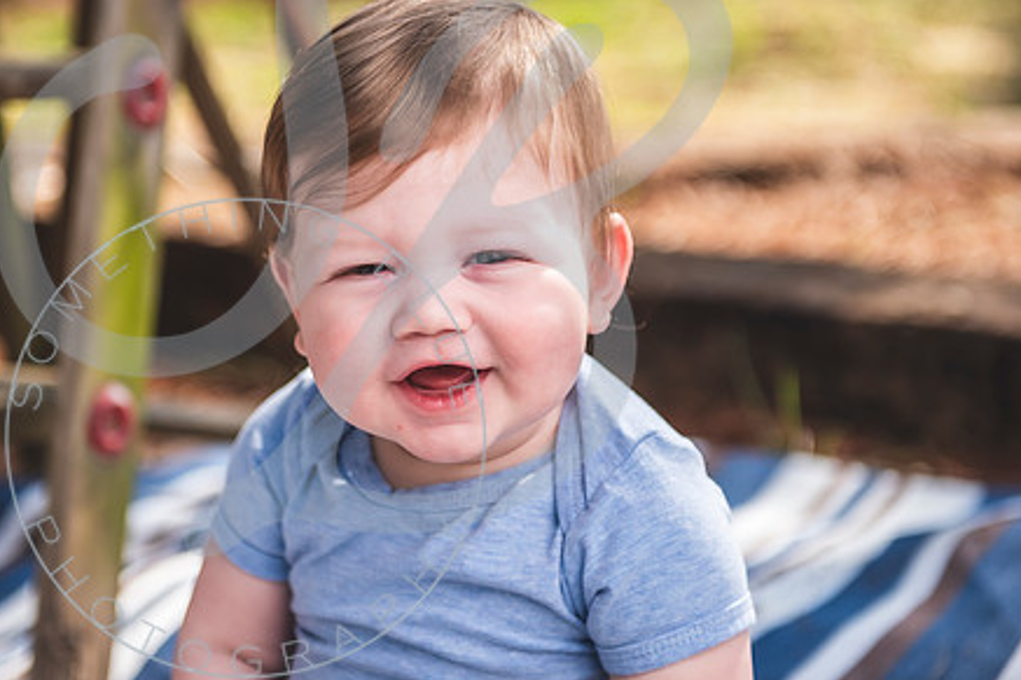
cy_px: 242
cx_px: 362
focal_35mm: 93
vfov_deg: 14.7
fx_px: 2636
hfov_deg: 21.9
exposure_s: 1/1000
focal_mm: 70
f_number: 2.8
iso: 100
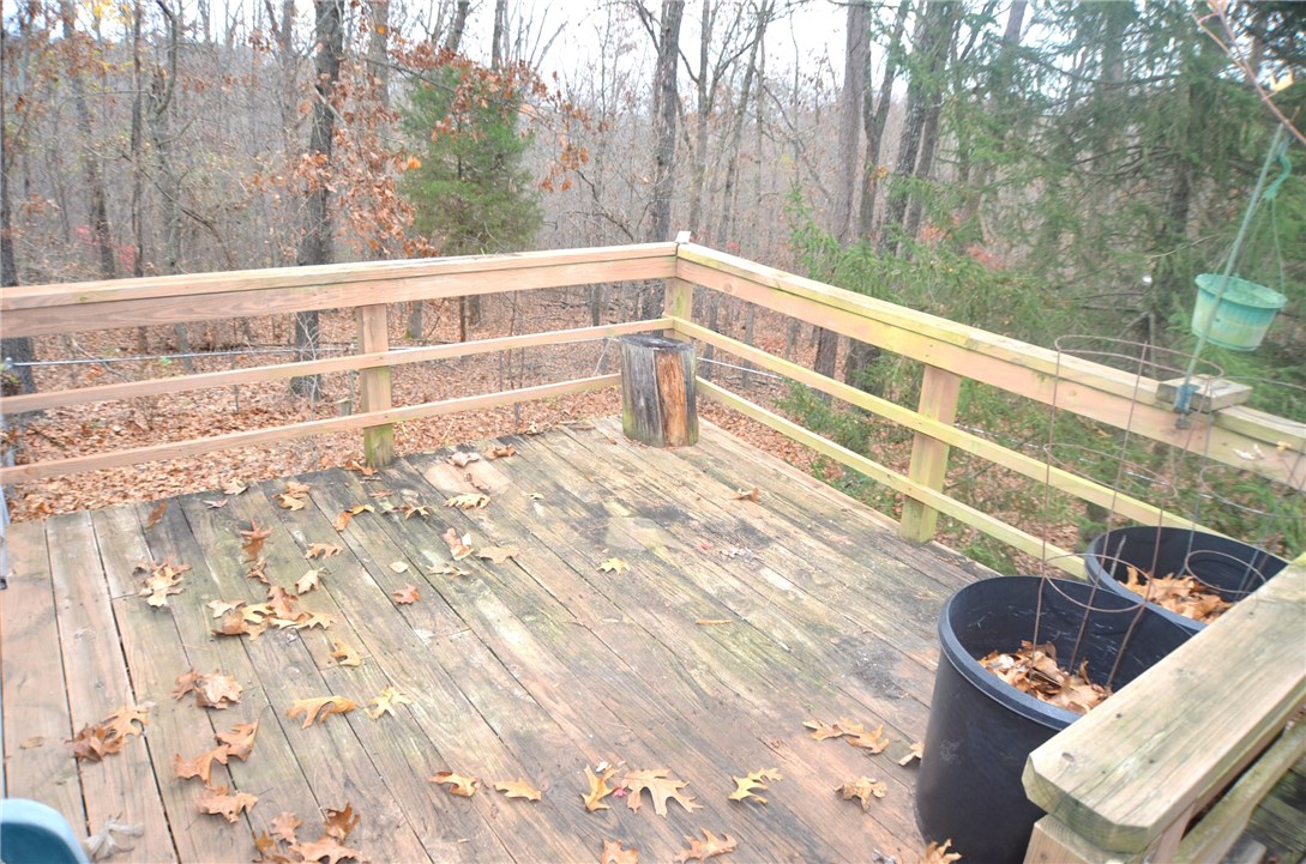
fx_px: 1086
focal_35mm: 30
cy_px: 432
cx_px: 653
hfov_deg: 62.0
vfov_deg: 43.4
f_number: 4
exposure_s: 1/60
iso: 640
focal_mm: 20
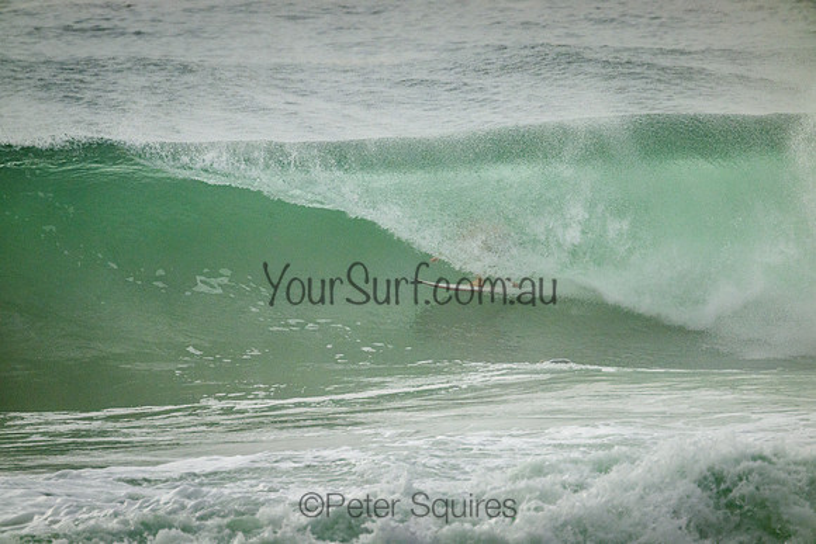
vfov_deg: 1.7
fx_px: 18137
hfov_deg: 2.6
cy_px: 272
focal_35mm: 800
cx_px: 408
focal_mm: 800
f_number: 11
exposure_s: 1/2500
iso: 1600
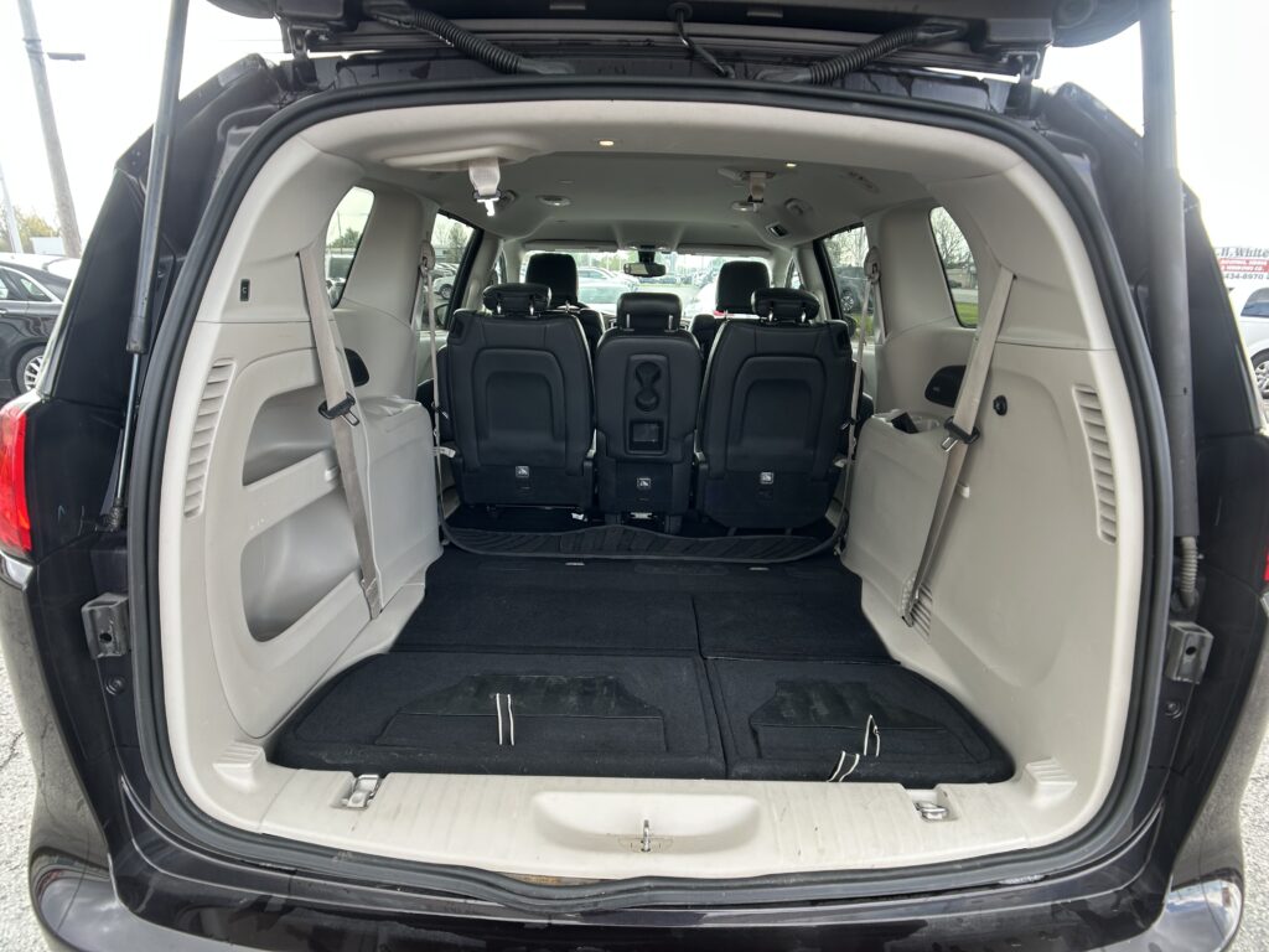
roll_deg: -1.9
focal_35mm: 26
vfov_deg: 53.1
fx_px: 953
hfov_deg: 67.3
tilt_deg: -15.4
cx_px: 634
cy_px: 476
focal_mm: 5.7
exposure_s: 1/121
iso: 40
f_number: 1.5
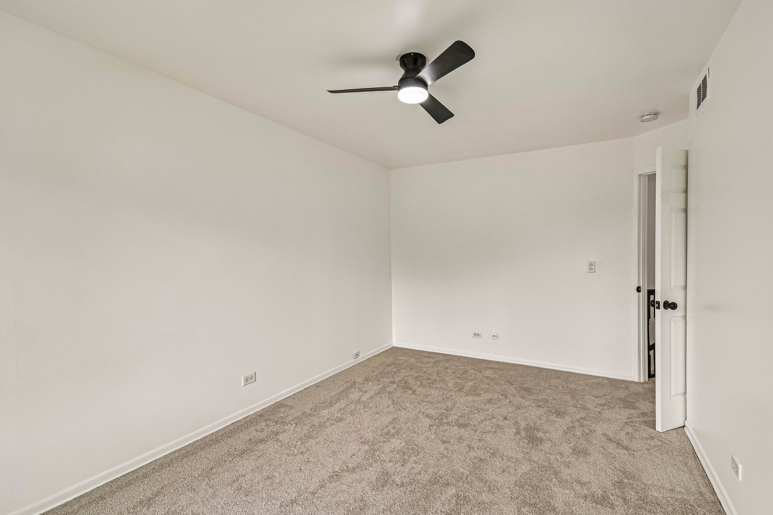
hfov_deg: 96.7
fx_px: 344
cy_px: 265
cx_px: 403
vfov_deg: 73.7
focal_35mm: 16
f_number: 8
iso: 110
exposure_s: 1/15
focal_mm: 10
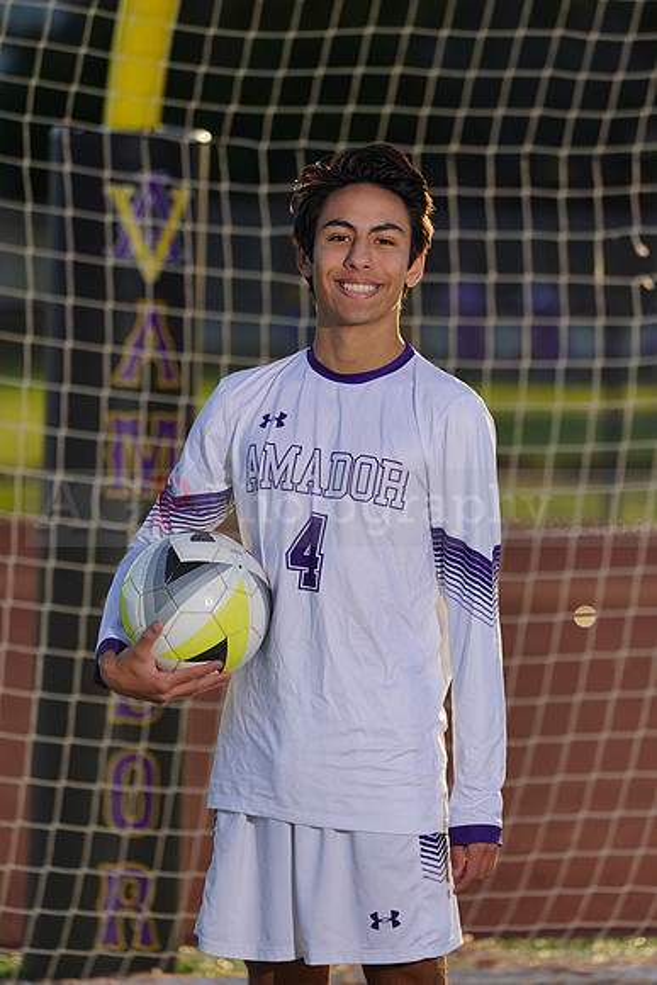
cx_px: 328
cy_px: 492
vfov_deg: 5.8
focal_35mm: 355
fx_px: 9712
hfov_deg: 3.9
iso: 100
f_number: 8
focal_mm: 355
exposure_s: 1/200
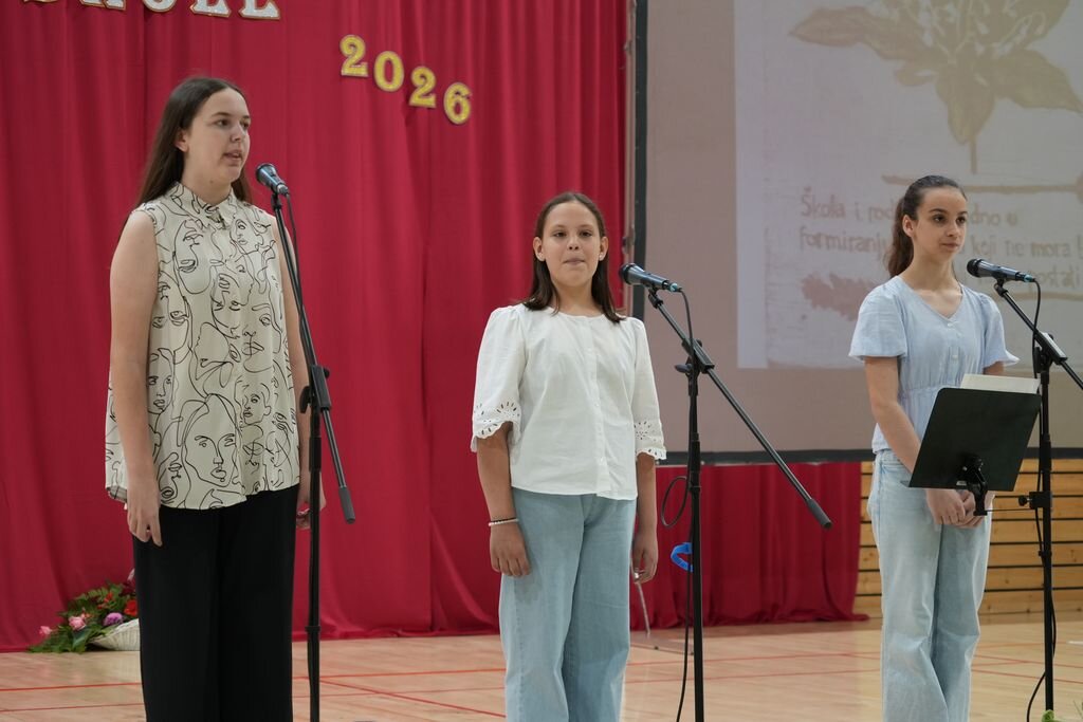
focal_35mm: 85
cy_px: 361
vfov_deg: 16.1
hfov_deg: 23.9
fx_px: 2557
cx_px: 542
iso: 2000
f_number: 5.6
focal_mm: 85
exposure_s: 1/100
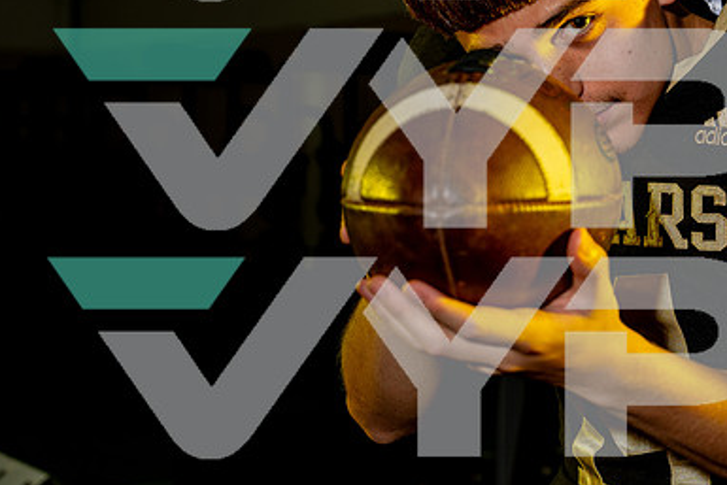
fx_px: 1858
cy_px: 129
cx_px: 534
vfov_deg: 14.8
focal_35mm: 92
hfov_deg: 22.0
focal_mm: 61
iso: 250
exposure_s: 1/250
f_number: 5.6
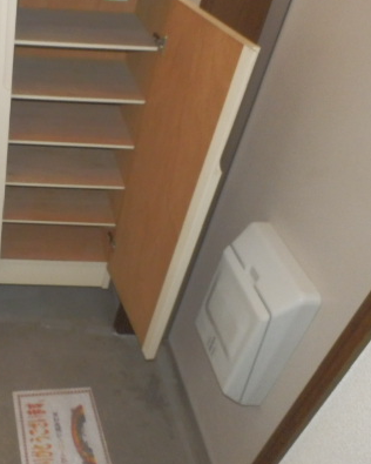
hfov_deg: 35.6
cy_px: 227
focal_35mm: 38
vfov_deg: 47.9
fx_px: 522
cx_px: 4
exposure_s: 1/30
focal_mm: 4.2
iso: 800
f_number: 7.9
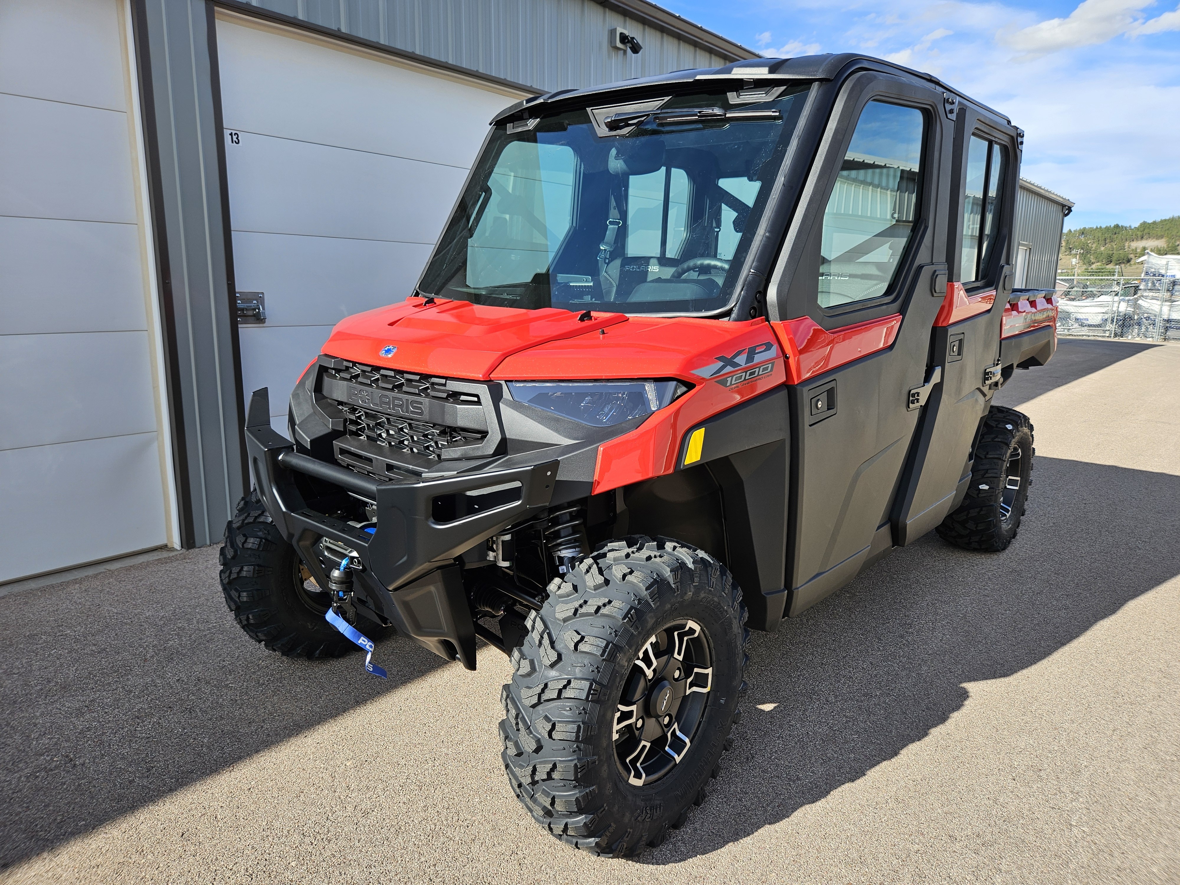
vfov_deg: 58.9
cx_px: 590
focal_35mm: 23
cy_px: 442
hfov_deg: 73.9
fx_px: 784
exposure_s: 1/883
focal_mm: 5.4
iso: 25
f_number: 1.8
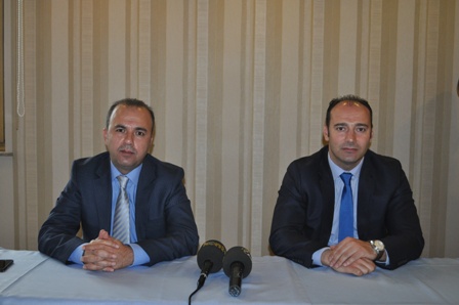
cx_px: 230
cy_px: 152
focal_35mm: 39
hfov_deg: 49.6
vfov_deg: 34.2
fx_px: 497
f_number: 4.2
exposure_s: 1/60
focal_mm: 26
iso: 800
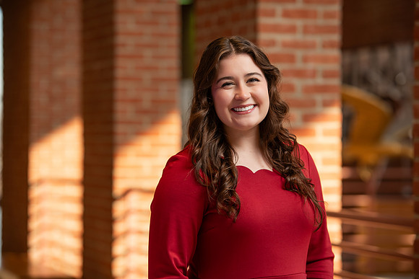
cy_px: 140
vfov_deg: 10.6
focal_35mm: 130
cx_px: 210
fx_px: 1513
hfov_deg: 15.8
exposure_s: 1/250
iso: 250
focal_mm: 130
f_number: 3.2
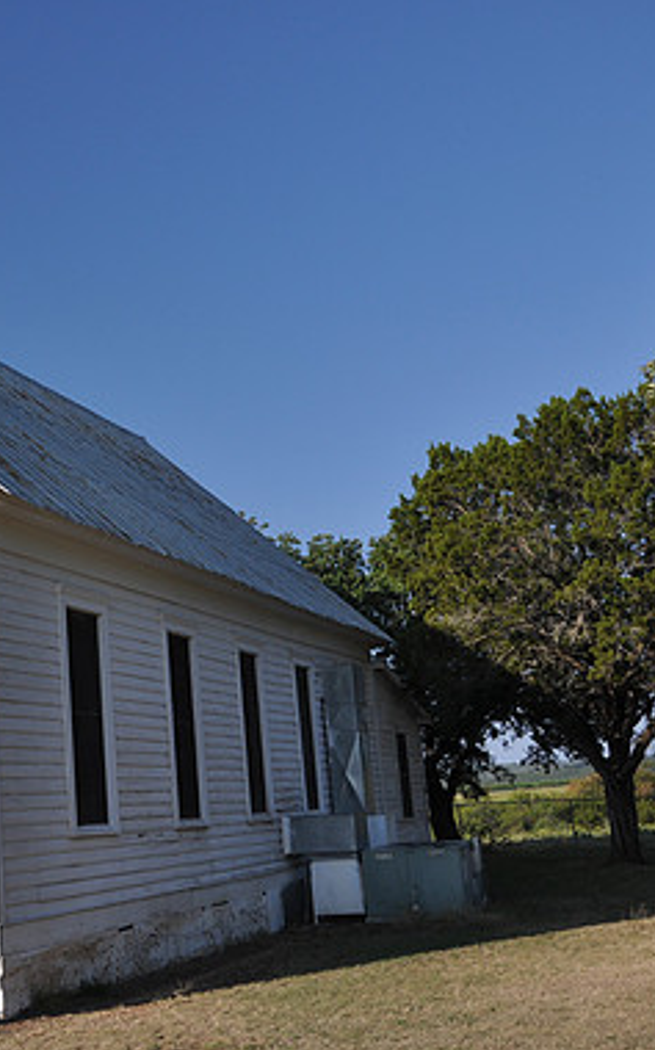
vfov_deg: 47.2
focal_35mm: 42
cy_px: 526
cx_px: 11
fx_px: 1201
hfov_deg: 28.7
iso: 200
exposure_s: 1/250
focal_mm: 18
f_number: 8
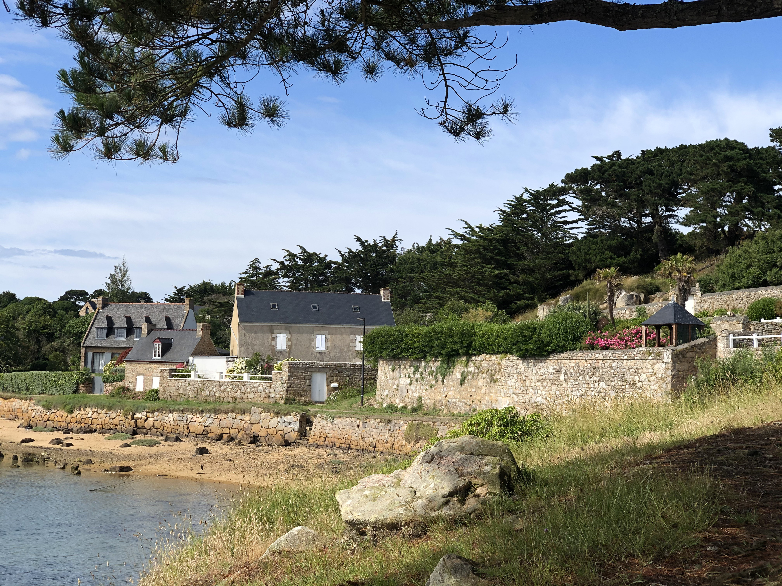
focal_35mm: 52
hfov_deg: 36.8
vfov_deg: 28.0
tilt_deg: +4.4
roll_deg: -0.8
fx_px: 1175
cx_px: 391
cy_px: 293
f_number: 2.4
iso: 16
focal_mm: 6
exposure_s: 1/1130
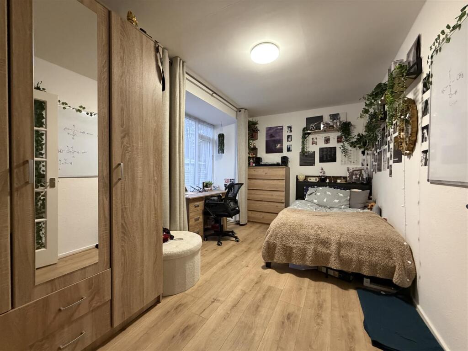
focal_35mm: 14
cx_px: 234
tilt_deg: -0.8
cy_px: 176
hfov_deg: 102.1
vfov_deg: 85.7
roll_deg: -0.6
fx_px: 189
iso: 500
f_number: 2.2
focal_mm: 2.22
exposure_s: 1/50
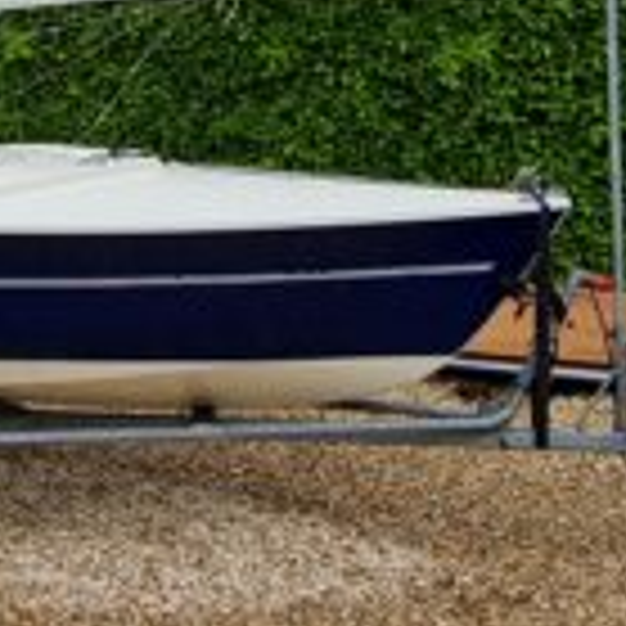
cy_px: -32
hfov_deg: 24.8
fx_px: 1350
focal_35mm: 66
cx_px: -5
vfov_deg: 24.6
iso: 64
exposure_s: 1/2112
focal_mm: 2.2
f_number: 2.2
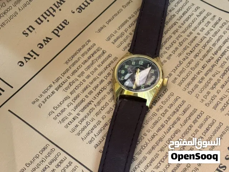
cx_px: 114
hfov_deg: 39.7
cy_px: 86
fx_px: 318
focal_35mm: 48
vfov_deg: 30.3
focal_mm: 6.76
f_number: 1.78
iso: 320
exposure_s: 1/33
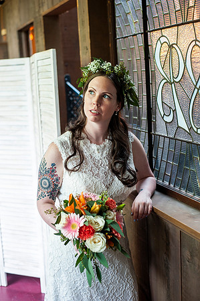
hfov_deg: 26.9
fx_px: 418
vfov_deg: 39.6
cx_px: 100
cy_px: 150
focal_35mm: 50
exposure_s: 1/100
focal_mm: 50
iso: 1000
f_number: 2.8
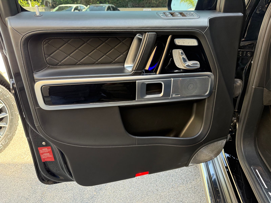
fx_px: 188
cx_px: 136
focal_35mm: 24
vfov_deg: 56.8
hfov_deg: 71.6
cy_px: 102
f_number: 1.78
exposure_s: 1/160
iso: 200
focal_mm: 6.76
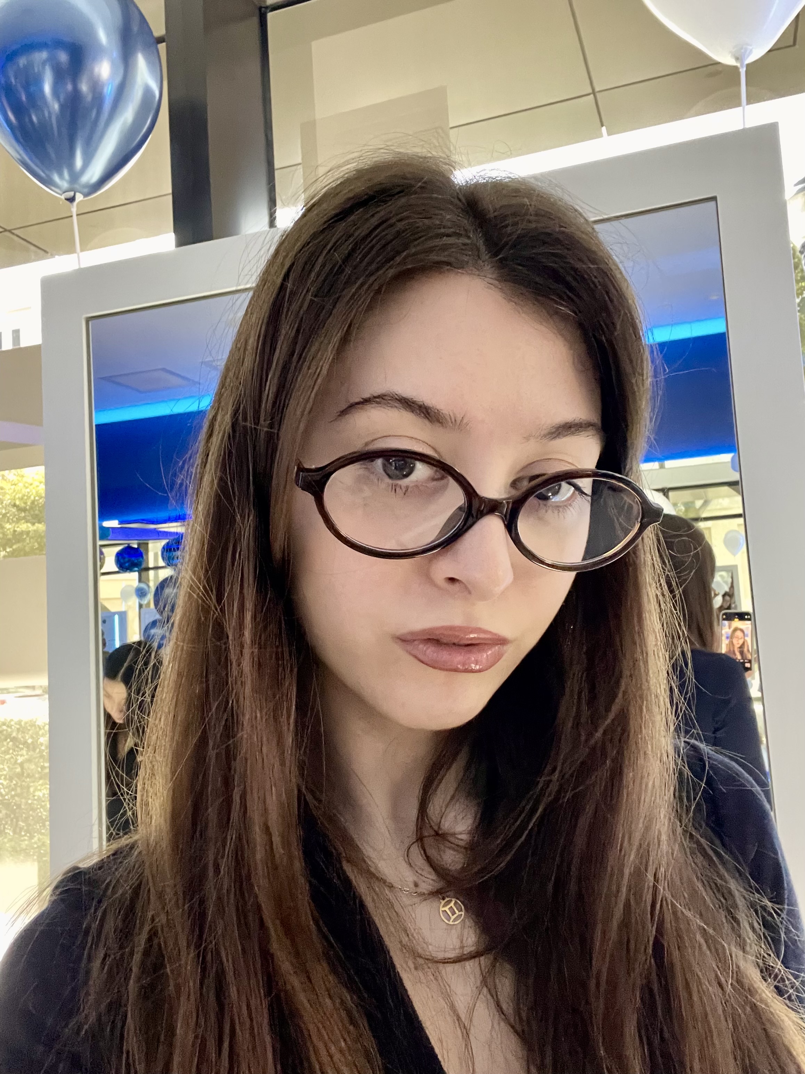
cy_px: 537
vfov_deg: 60.0
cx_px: 402
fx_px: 930
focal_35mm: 30
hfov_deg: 46.8
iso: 640
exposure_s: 1/30
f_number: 2.2
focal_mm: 2.71
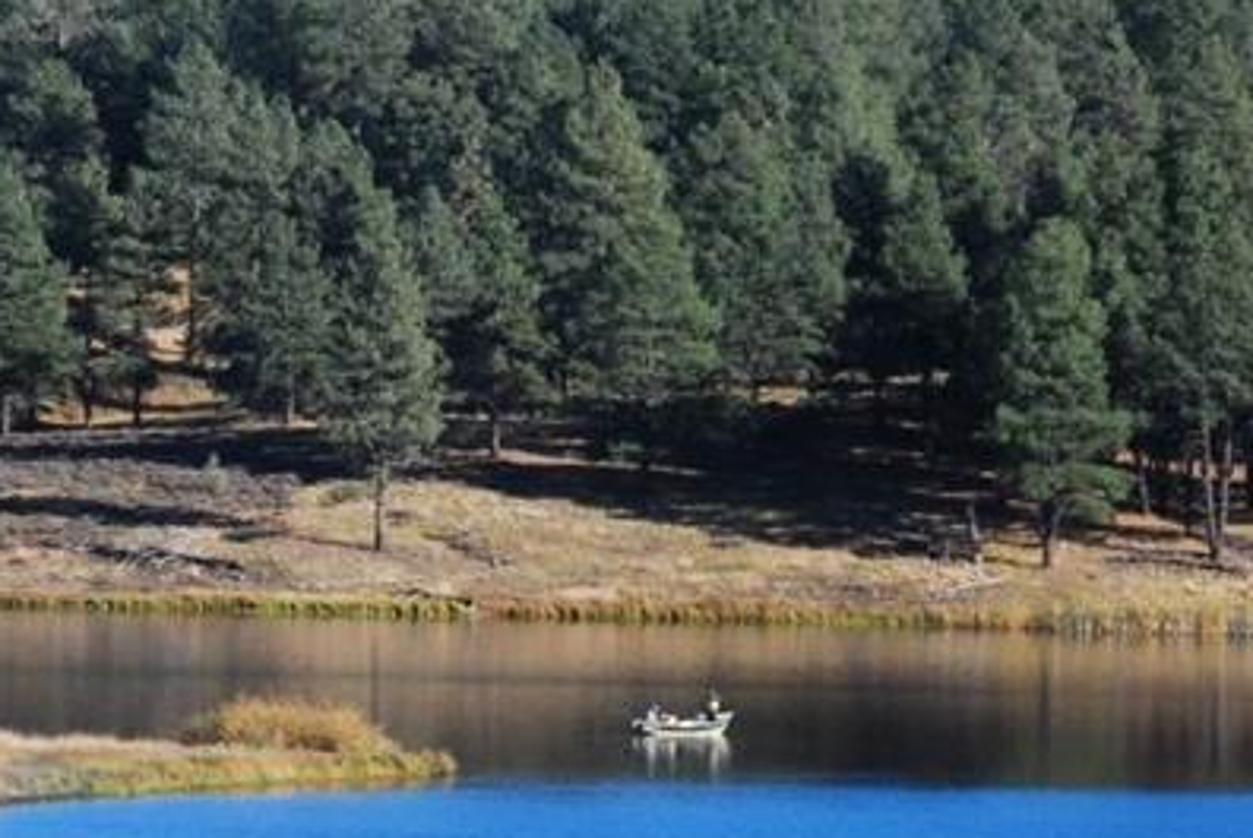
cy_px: 267
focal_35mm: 368
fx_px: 12833
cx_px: 291
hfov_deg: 5.6
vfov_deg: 3.7
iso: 400
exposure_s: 1/800
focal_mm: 95
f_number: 7.1
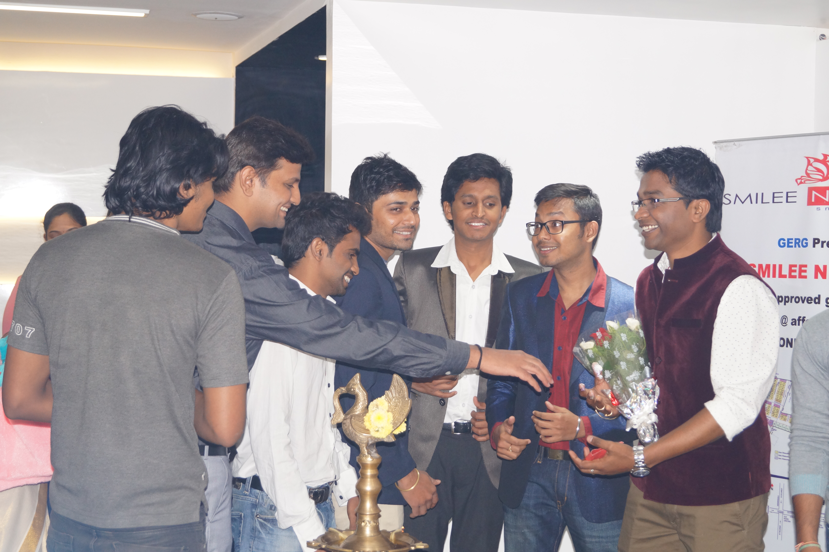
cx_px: 414
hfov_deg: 33.4
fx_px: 1381
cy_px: 276
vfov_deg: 22.6
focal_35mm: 60
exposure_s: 1/100
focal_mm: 40
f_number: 5
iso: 800
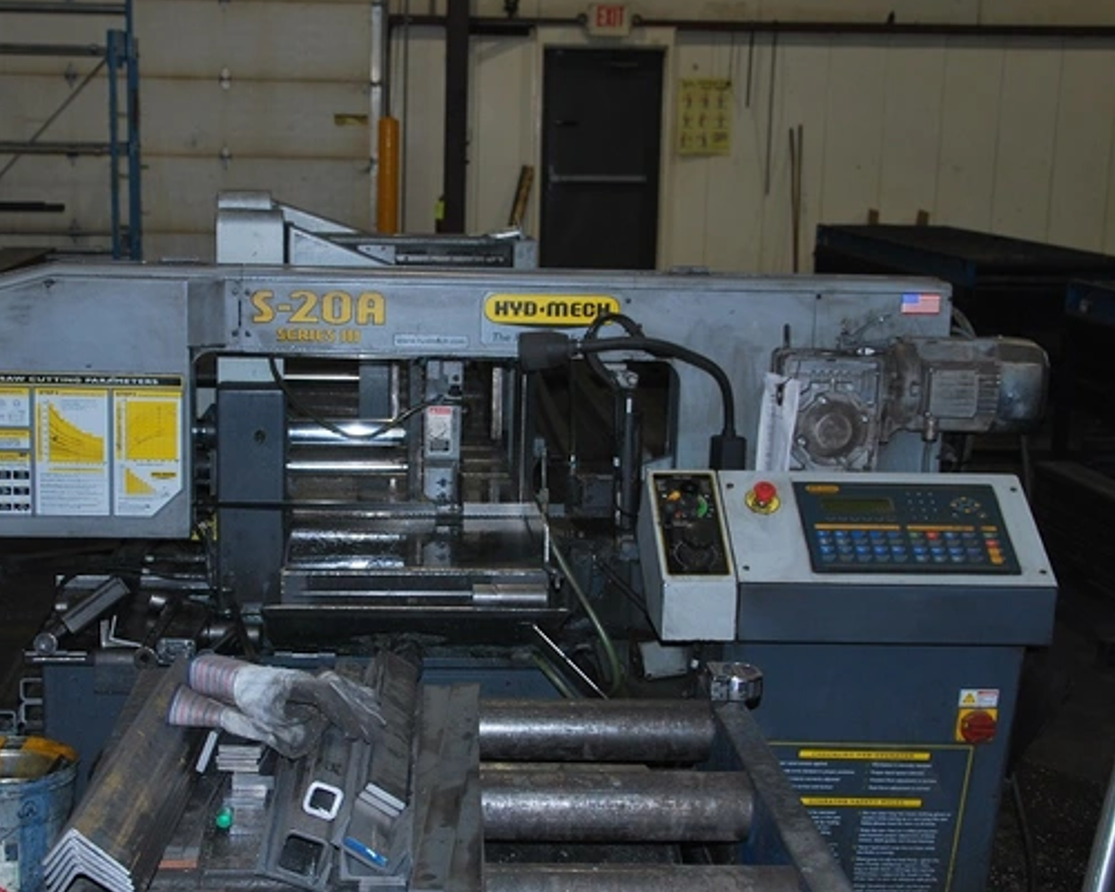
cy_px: 493
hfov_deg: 34.0
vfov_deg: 27.6
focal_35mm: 55
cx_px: 439
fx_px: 1815
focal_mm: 26
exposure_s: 1/60
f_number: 4
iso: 200
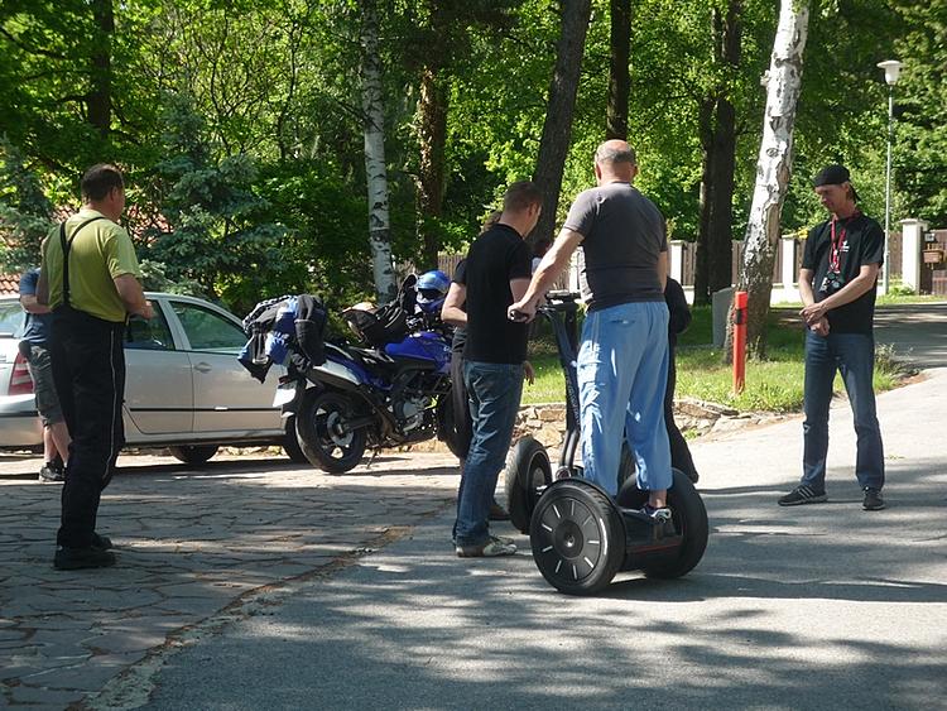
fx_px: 2052
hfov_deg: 26.0
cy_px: 356
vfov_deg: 19.6
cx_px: 474
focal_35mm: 75
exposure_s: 1/125
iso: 100
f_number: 4.9
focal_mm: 13.2
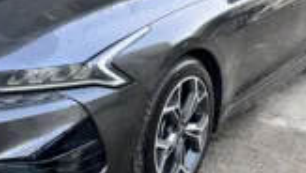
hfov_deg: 32.4
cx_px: 94
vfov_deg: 18.5
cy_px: 9
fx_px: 520
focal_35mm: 64
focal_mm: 6.86
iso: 100
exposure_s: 1/121
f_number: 1.78
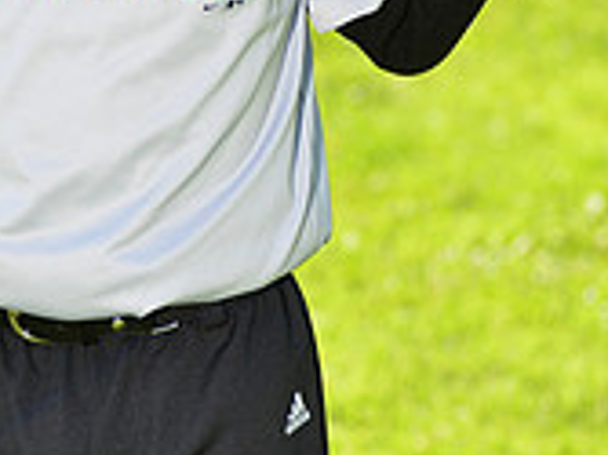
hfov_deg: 5.1
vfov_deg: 3.8
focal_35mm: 387
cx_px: 7
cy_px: -224
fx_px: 6792
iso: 100
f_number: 5
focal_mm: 116
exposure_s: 1/250
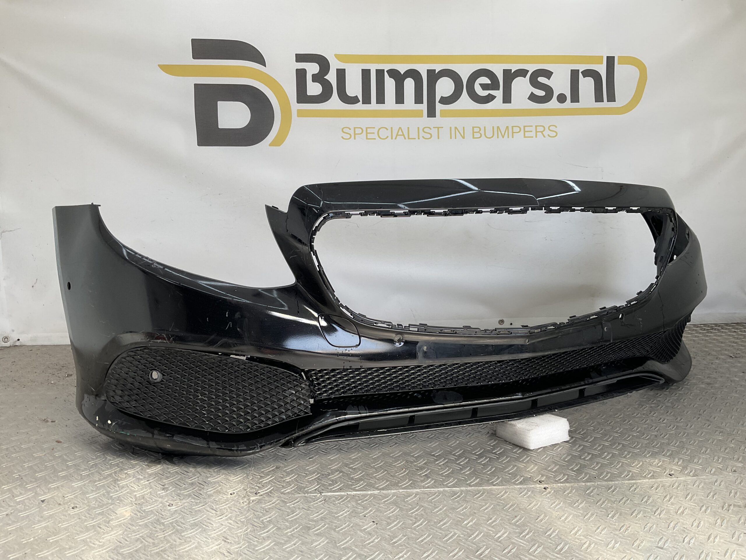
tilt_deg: -10.6
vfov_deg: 48.2
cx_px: 373
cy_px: 280
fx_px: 625
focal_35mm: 29
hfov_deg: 61.7
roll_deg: +0.0
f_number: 1.8
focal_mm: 3
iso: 16
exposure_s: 1/305
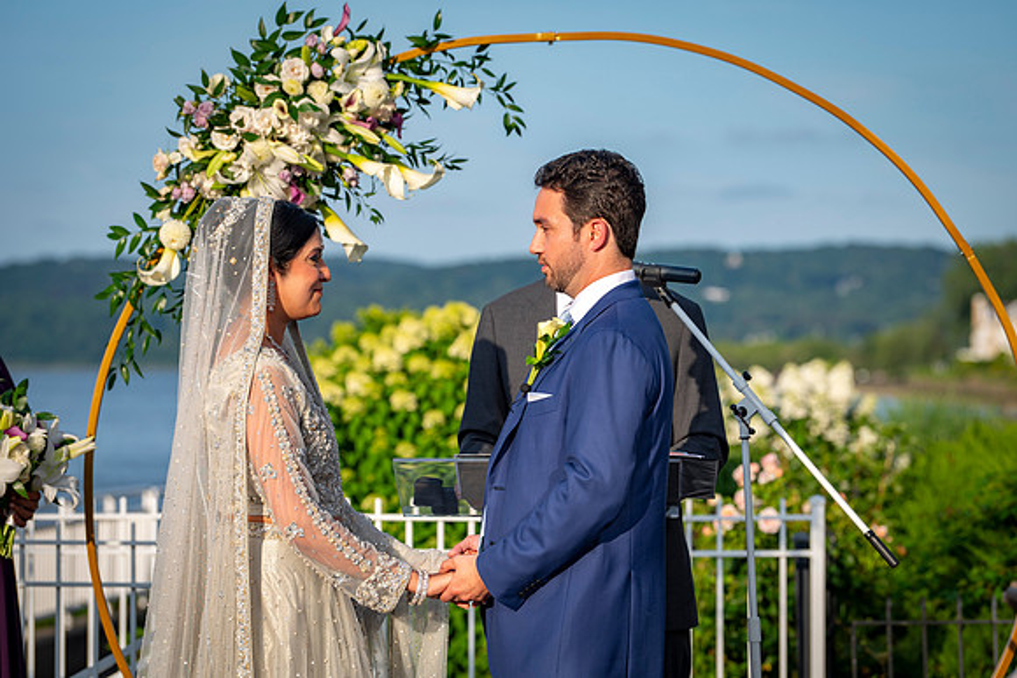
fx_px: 3869
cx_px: 512
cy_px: 325
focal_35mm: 137
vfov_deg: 10.0
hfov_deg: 15.0
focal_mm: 130
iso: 160
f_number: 4.5
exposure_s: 1/1250
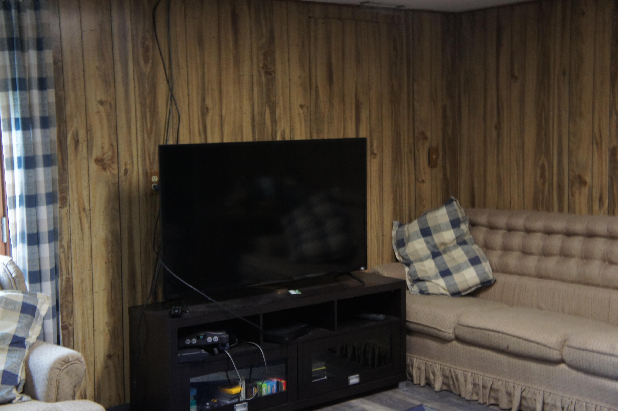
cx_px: 309
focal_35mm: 54
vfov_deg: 25.0
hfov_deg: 36.9
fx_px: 926
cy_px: 206
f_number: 4.5
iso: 1600
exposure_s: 1/20
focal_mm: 36
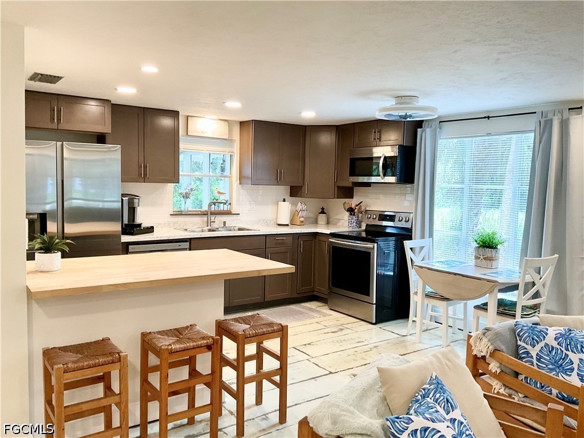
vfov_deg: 48.2
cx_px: 292
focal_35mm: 29
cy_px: 219
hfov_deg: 61.7
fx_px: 489
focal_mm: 3
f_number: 1.8
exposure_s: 1/60
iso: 80
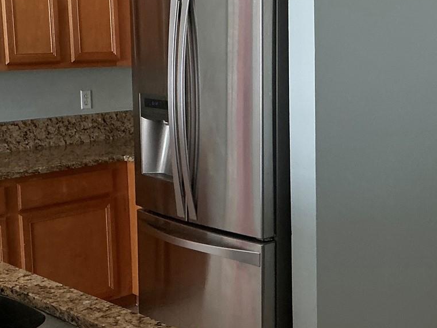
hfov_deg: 32.6
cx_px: 257
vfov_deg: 24.8
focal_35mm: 59
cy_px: 153
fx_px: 745
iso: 40
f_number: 1.8
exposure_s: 1/122
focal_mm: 3
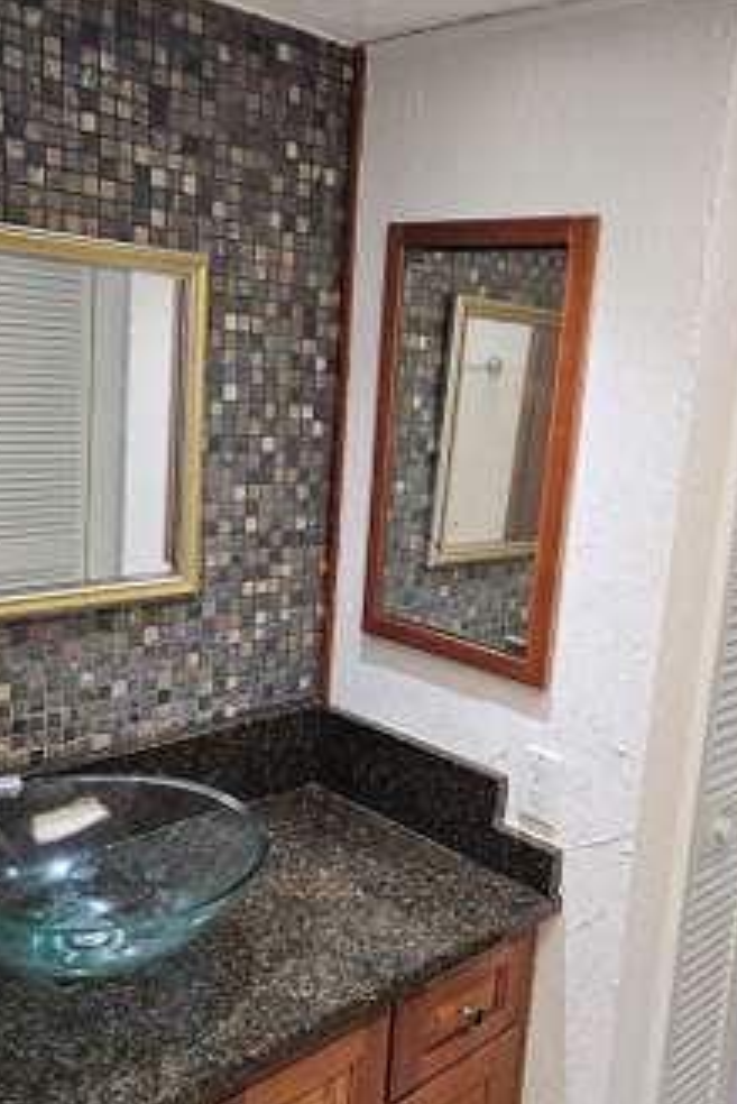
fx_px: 1074
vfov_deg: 54.4
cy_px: 589
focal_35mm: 35
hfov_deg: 37.9
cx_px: 404
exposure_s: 1/120
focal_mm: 6.3
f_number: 1.7
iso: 250
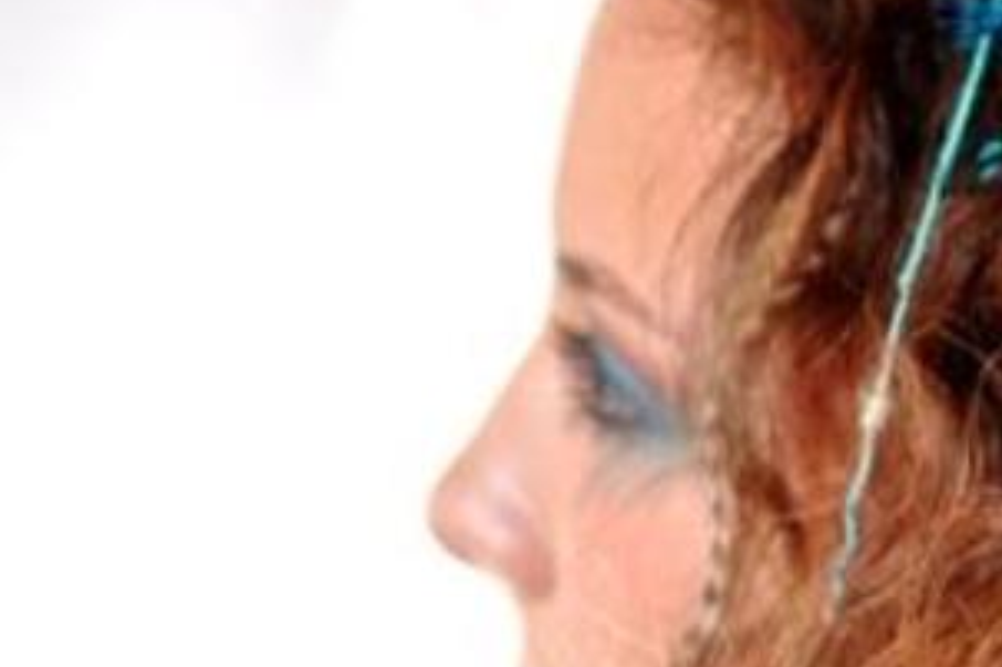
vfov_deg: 8.6
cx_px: 846
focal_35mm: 159
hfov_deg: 12.8
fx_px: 4423
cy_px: 508
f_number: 4.5
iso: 200
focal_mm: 50
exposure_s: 1/125
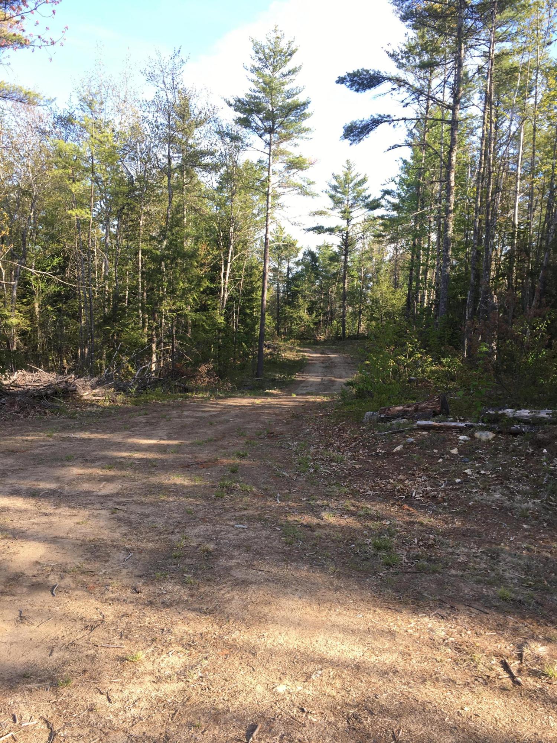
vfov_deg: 61.7
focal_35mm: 29
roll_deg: -0.3
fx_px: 622
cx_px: 278
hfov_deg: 48.2
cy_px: 372
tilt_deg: -4.8
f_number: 2.2
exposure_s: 1/207
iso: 25
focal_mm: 4.15
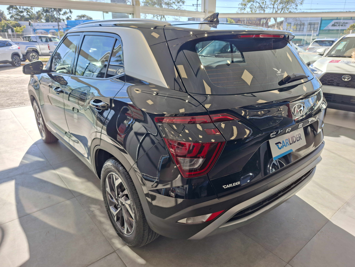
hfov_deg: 73.9
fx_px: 236
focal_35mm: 23
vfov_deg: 58.9
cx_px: 178
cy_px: 134
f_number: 1.8
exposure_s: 1/131
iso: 50
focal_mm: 5.54
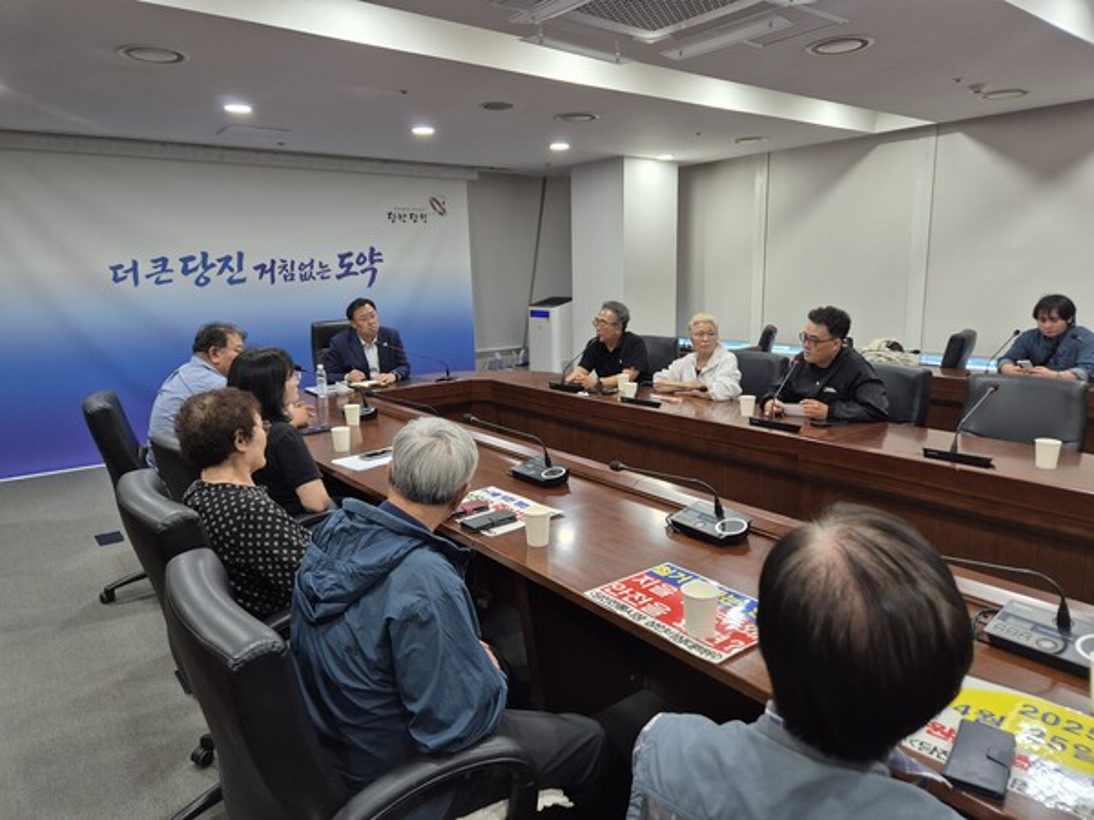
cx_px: 547
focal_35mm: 23
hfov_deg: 73.9
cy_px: 410
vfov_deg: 58.9
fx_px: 727
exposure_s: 1/120
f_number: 1.8
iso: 200
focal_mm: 5.4
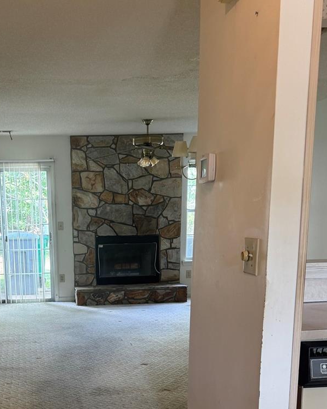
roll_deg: +1.5
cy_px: 349
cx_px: 80
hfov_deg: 30.9
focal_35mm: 48
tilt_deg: -13.9
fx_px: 581
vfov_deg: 36.9
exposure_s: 1/60
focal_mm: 6.76
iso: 125
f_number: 1.78
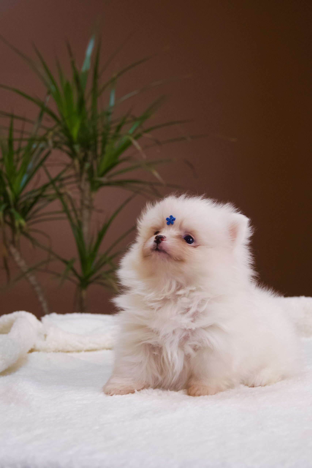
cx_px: 156
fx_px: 595
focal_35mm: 46
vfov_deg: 43.0
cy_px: 234
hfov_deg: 29.4
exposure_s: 1/160
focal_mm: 30.5
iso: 1600
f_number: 4.8
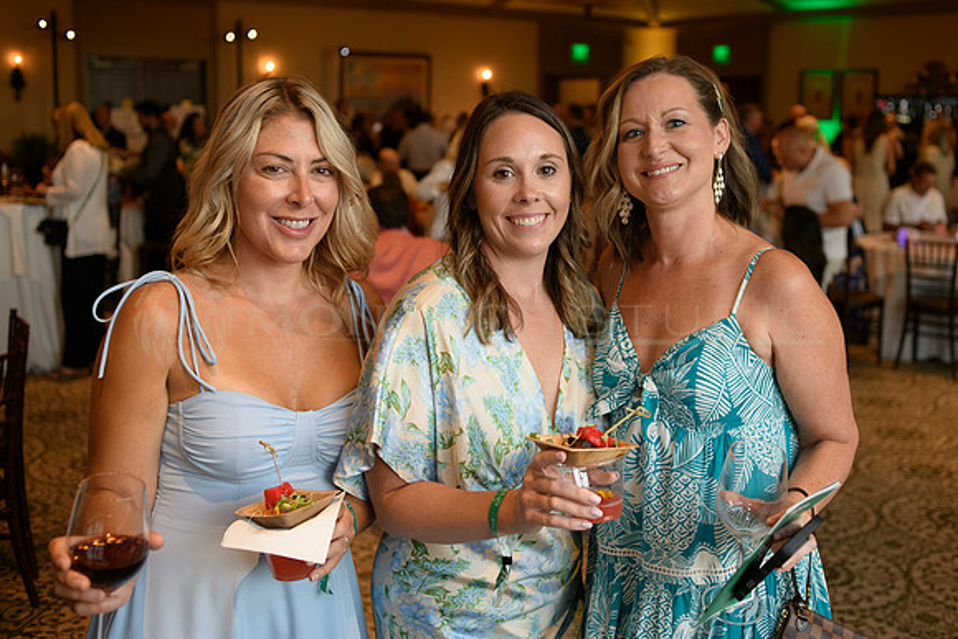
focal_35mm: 39
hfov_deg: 49.5
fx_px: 1036
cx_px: 533
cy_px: 284
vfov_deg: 34.3
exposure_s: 1/80
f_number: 2.8
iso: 500
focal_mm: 35
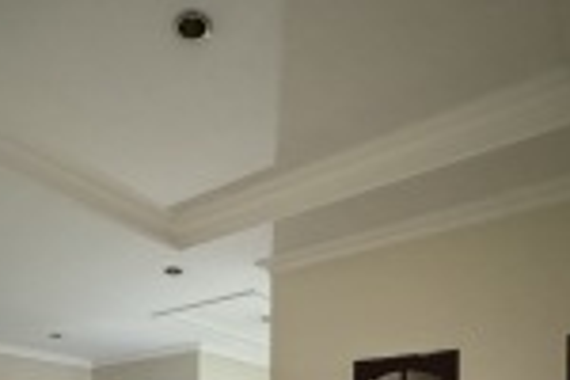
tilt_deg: -0.6
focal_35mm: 35
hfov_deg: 53.5
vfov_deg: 31.0
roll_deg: -0.2
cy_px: 471
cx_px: 198
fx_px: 554
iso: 800
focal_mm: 2.22
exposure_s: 1/50
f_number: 2.2
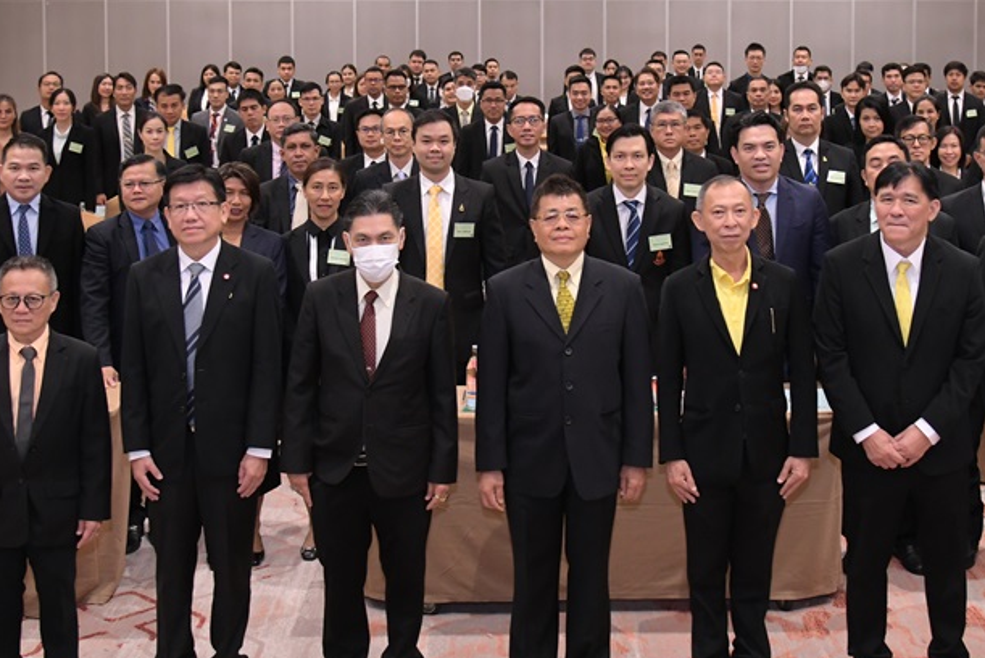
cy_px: 76
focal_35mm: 53
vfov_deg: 24.8
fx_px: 1451
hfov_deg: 37.5
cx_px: 545
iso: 1600
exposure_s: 1/80
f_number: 4.5
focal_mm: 27
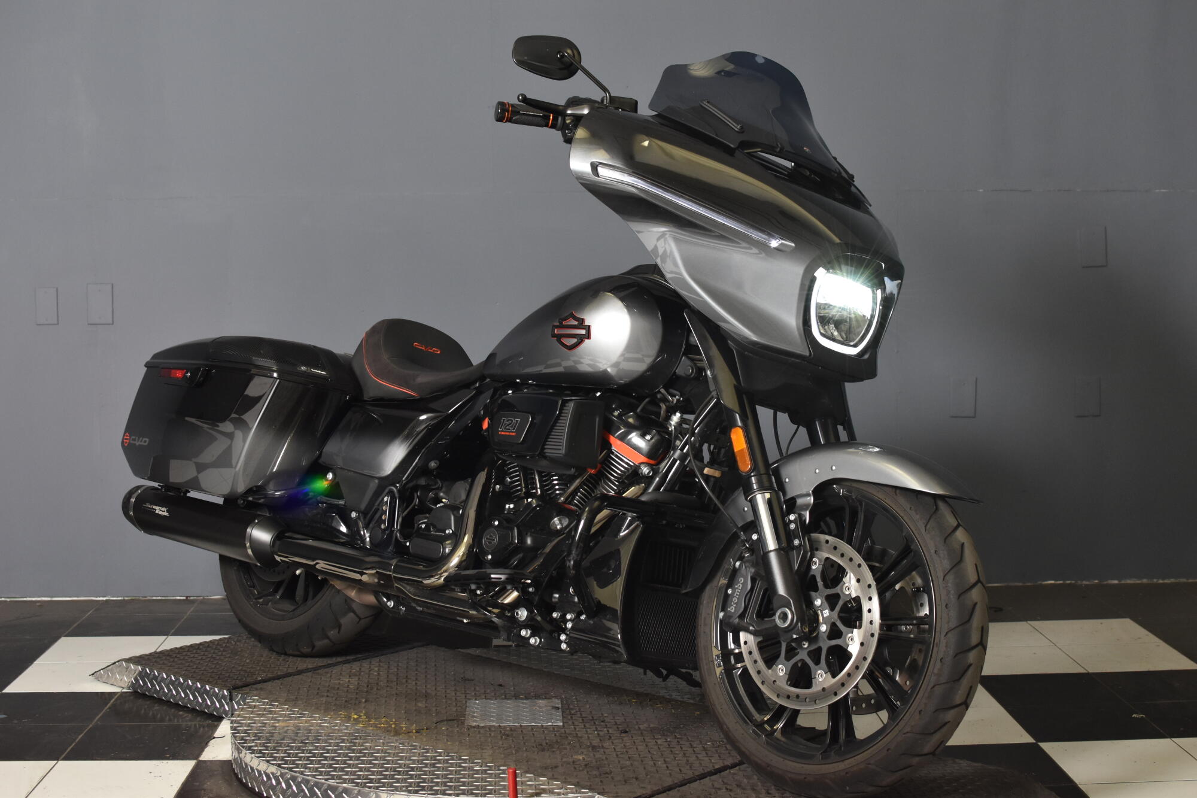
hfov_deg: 37.9
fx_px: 1745
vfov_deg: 25.7
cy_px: 399
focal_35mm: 52
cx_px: 598
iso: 800
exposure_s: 1/160
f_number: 4.5
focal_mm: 35
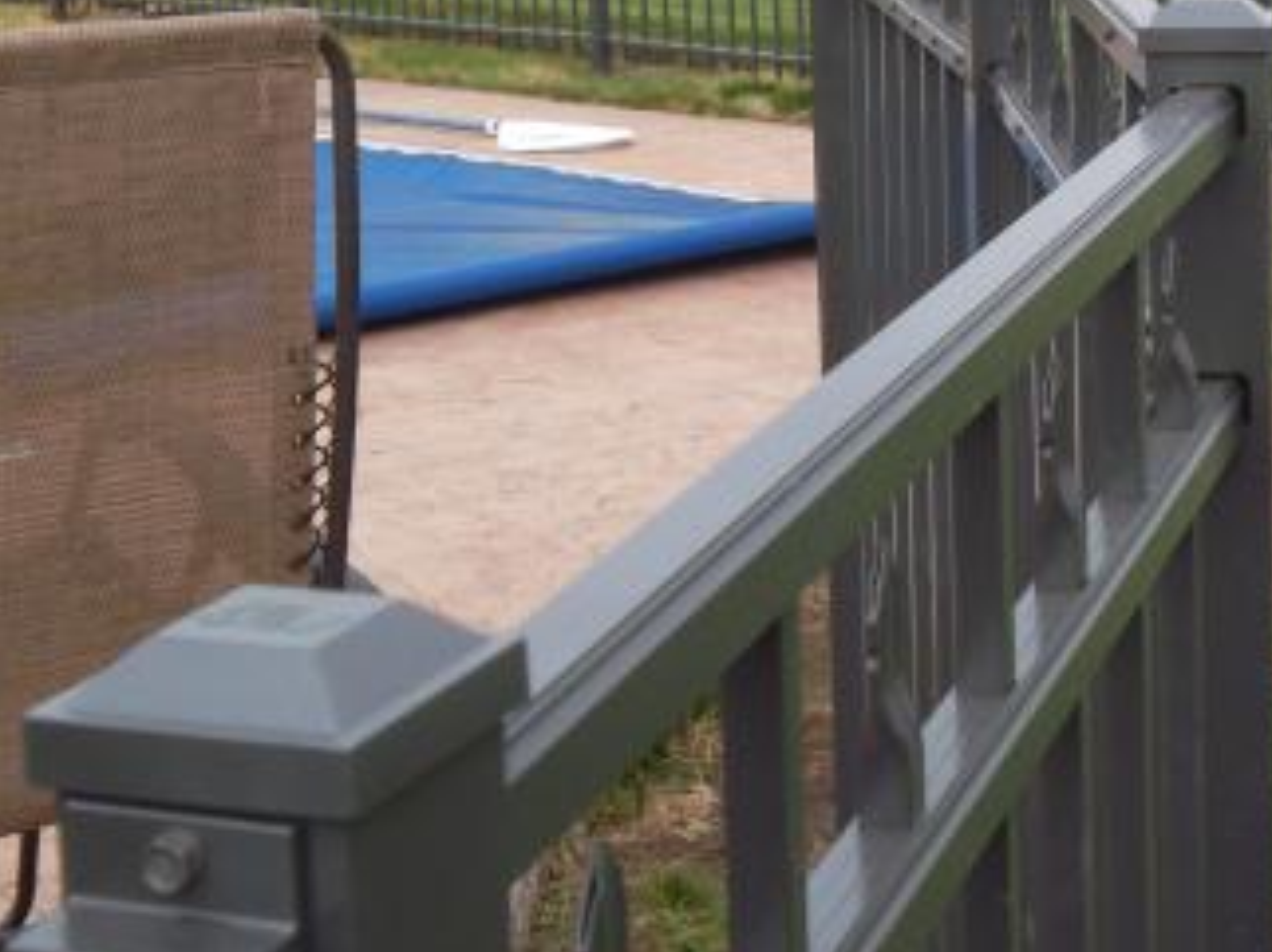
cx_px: 1003
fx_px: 3378
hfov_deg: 21.1
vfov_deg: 15.8
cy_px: 63
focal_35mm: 92
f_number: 4
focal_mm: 6.6
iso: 80
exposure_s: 1/280
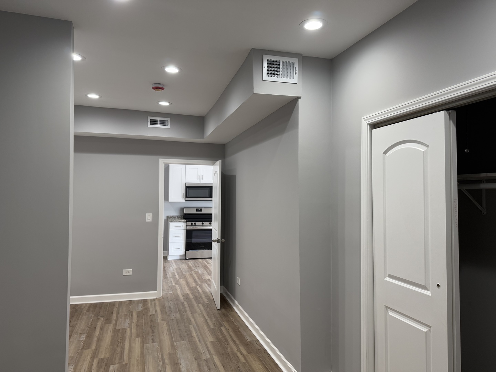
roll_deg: -0.1
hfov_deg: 71.6
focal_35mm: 24
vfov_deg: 56.8
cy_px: 186
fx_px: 344
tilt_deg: +2.3
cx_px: 248
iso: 125
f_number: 1.78
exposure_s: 1/120
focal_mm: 6.76
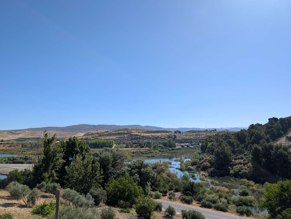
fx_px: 202
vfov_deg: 56.9
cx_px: 146
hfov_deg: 71.5
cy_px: 110
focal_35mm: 24
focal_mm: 6.9
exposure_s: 1/1527
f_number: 1.68
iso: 21
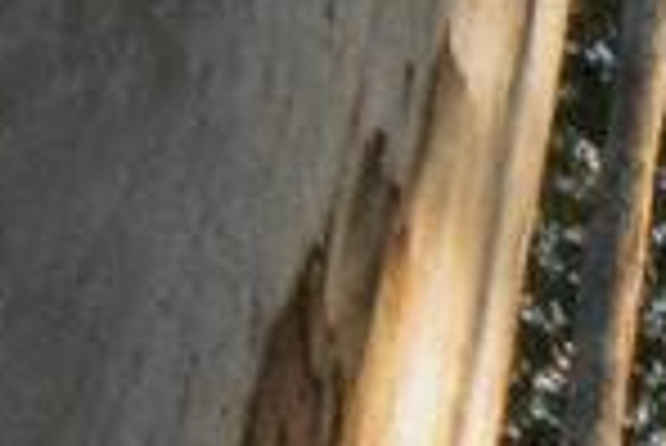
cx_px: 1174
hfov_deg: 8.4
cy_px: 1446
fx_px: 4370
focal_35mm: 236
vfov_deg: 5.4
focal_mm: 35
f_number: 10
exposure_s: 1/100
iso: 320
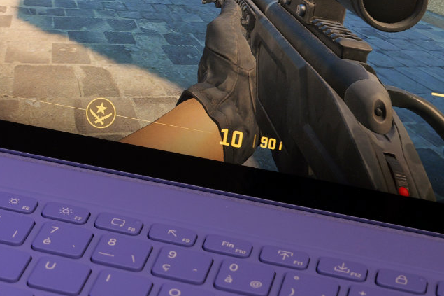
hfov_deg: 15.9
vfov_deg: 10.8
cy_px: 0
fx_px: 1554
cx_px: -9
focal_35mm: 126
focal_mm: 40
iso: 640
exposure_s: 1/50
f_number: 6.3
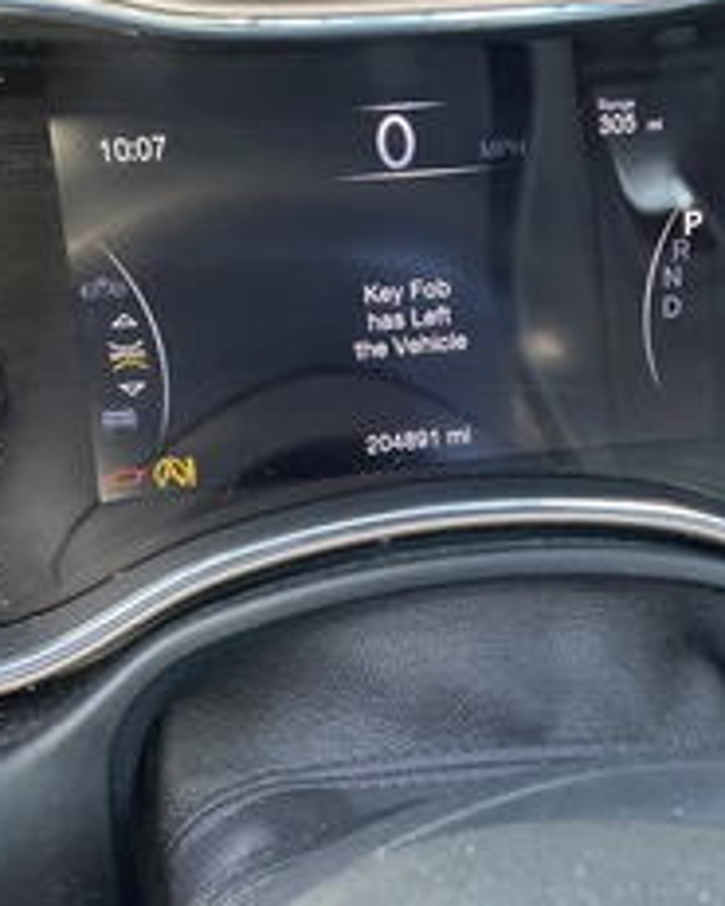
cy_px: 561
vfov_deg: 37.8
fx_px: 1313
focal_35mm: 49
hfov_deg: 30.9
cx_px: 384
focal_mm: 3
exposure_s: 1/60
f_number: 1.8
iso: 125
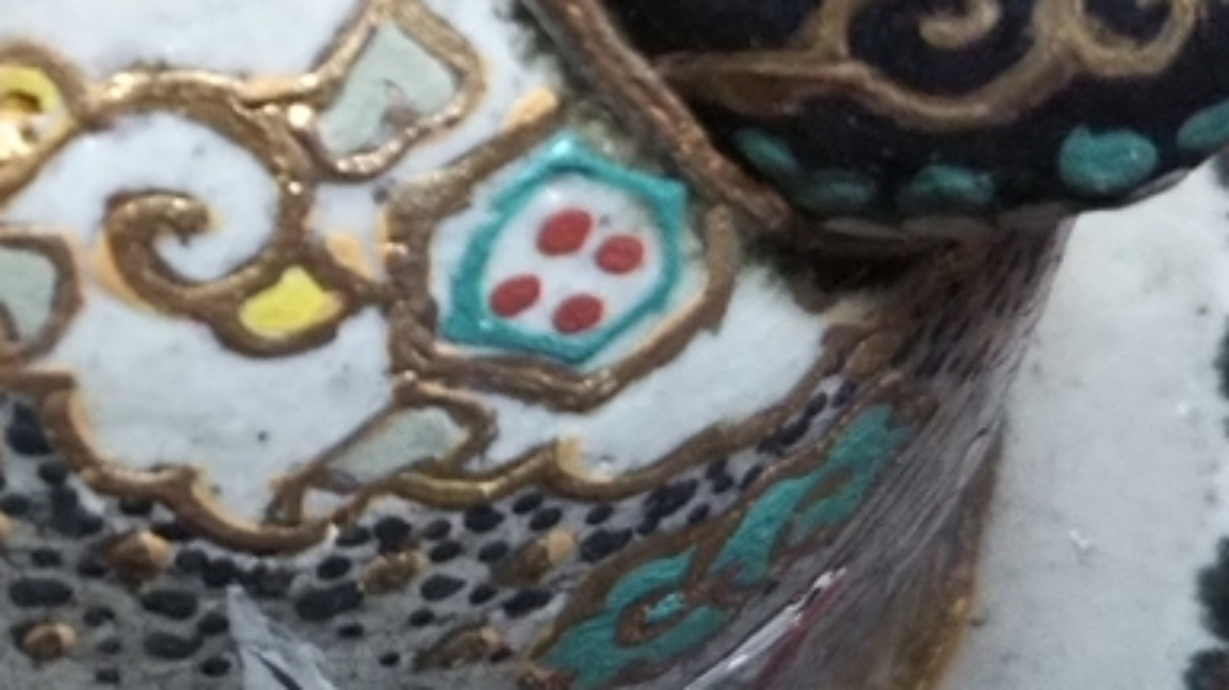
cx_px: 22
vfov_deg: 13.9
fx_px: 2833
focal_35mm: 87
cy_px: 243
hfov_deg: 23.5
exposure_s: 1/30
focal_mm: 4
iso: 200
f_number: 2.2
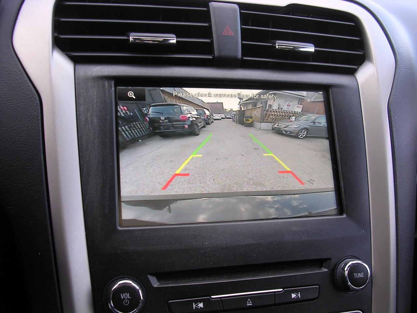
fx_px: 458
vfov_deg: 37.7
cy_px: 156
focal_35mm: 38
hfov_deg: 49.0
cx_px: 208
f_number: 2.8
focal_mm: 5.8
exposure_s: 1/28.8
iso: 100
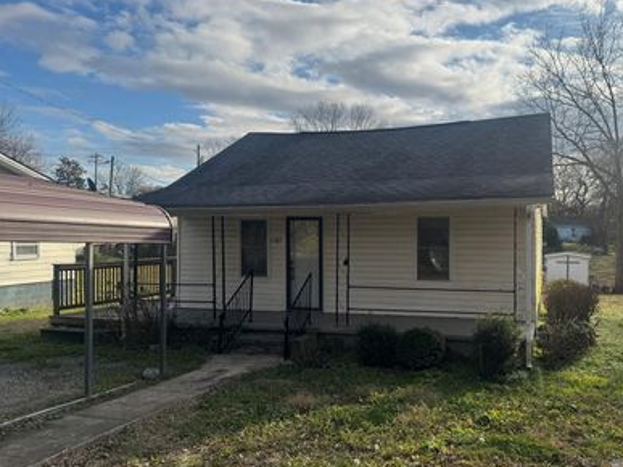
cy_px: 234
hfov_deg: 58.1
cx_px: 361
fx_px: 558
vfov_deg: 45.4
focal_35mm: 31
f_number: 1.78
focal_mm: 6.76
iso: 80
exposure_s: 1/4608
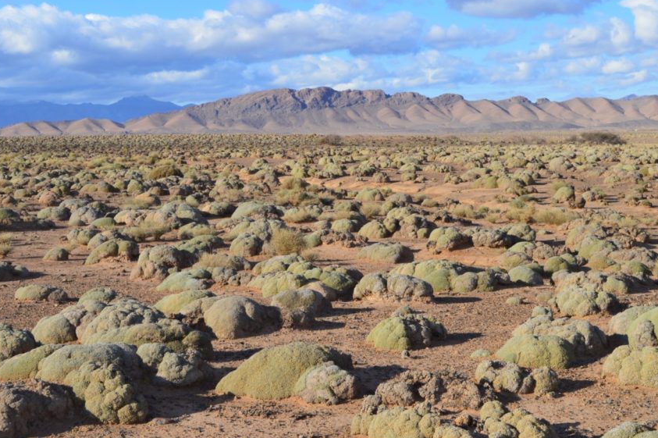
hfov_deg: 38.9
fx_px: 932
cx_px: 363
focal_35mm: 51
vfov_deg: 26.5
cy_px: 223
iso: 400
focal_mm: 28
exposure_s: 1/500
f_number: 11
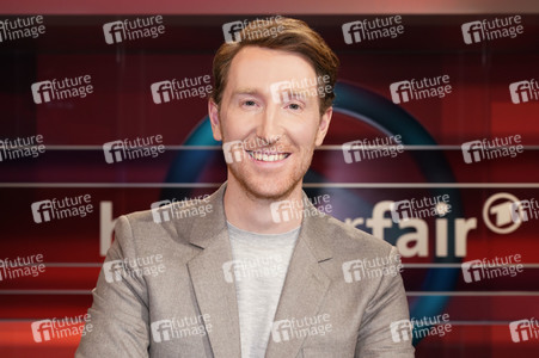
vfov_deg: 29.2
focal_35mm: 46
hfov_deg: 42.8
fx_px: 688
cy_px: 179
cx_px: 270
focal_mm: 46
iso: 1600
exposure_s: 1/125
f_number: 5
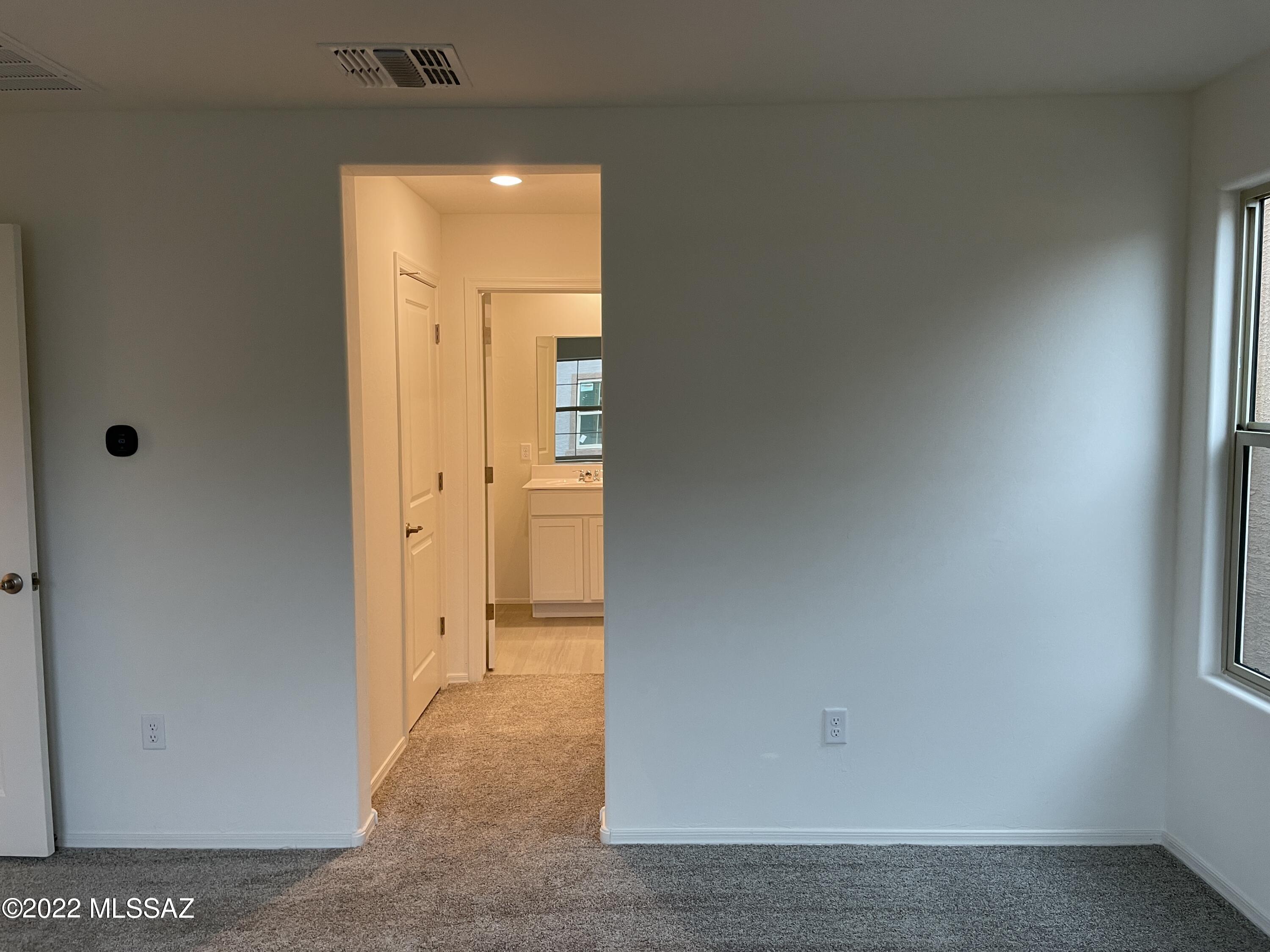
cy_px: 476
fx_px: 954
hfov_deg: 67.3
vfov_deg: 53.1
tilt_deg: -3.8
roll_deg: +0.8
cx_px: 635
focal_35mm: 26
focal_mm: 4.2
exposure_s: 1/60
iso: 80
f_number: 1.6
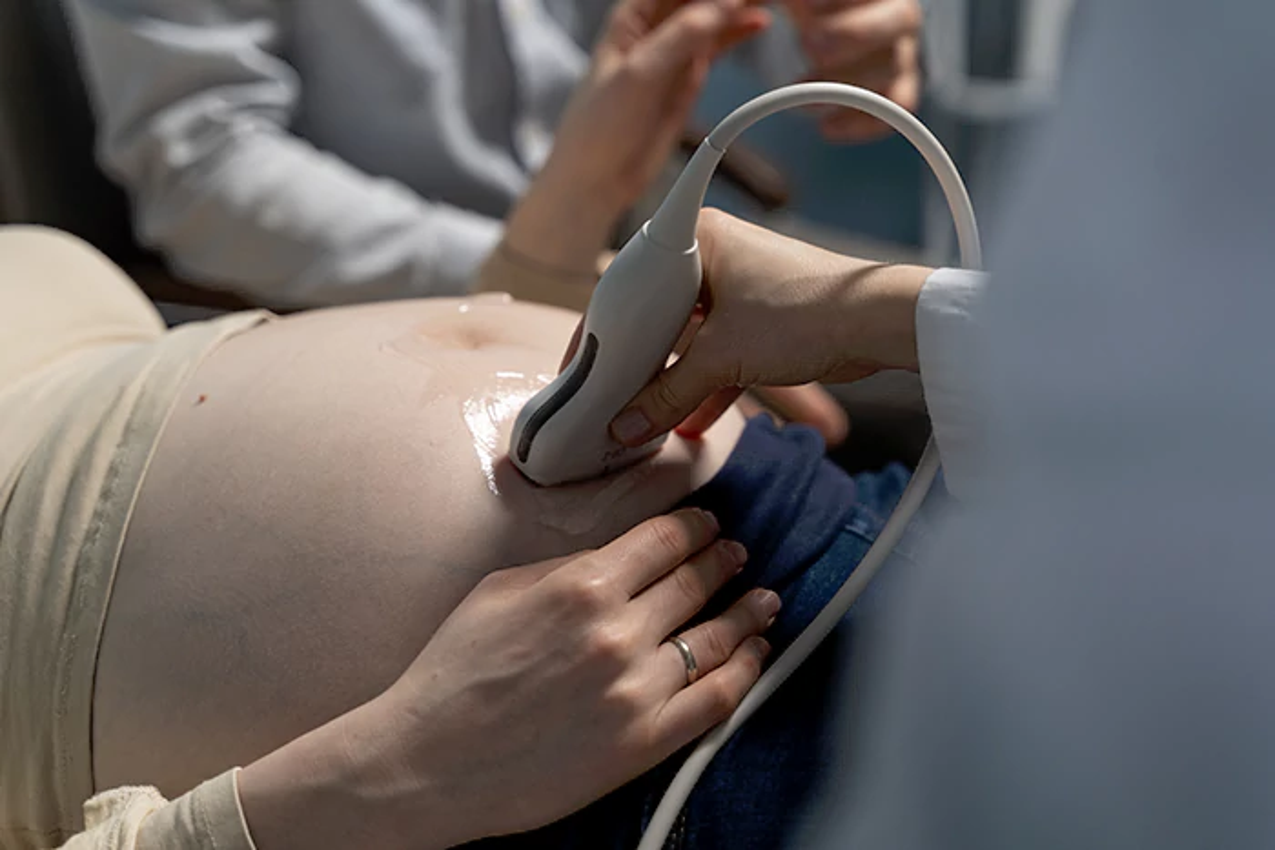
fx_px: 2480
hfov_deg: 28.8
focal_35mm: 70
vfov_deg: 19.5
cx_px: 638
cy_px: 425
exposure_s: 1/100
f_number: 3.5
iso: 640
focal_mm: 70
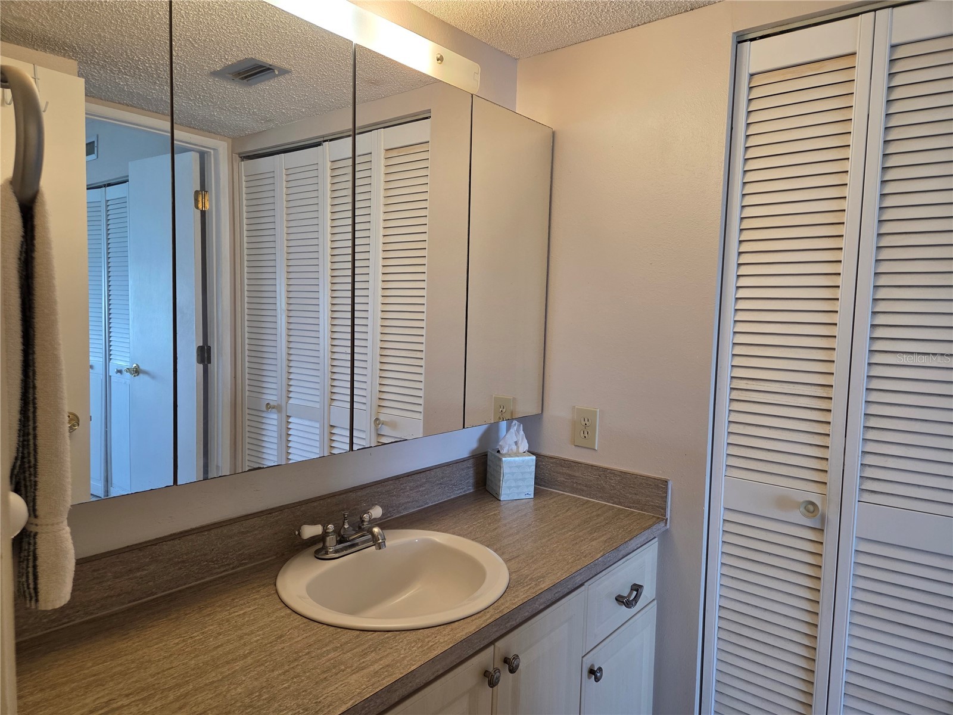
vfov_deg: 58.9
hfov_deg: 73.9
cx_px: 476
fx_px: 633
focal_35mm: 23
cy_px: 358
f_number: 1.8
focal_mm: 5.4
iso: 160
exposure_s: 1/120
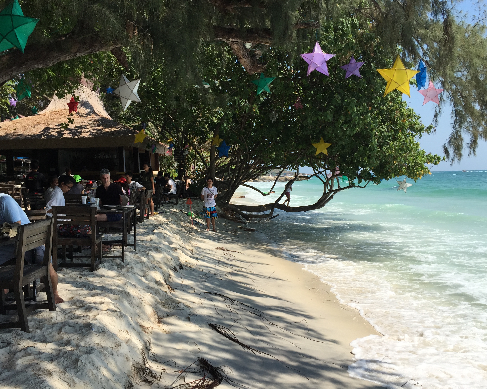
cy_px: 190
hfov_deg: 57.1
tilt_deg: -1.3
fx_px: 447
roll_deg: +0.1
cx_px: 229
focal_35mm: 31
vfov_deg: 47.1
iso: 32
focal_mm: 4.15
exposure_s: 1/2198
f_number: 2.2
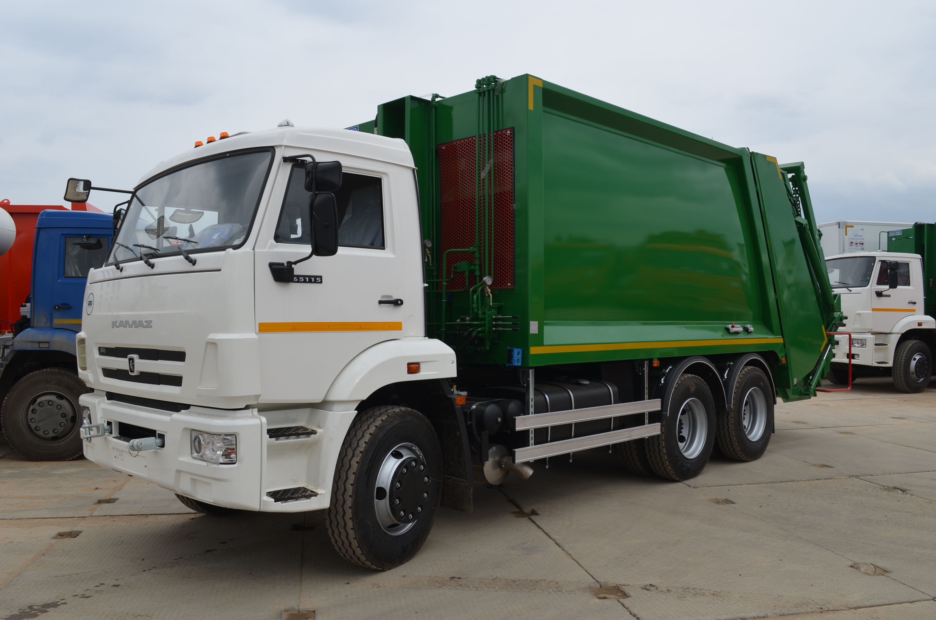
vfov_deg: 43.4
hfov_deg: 62.0
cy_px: 310
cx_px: 468
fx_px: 778
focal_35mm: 30
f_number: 8
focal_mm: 20
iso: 140
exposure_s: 1/250
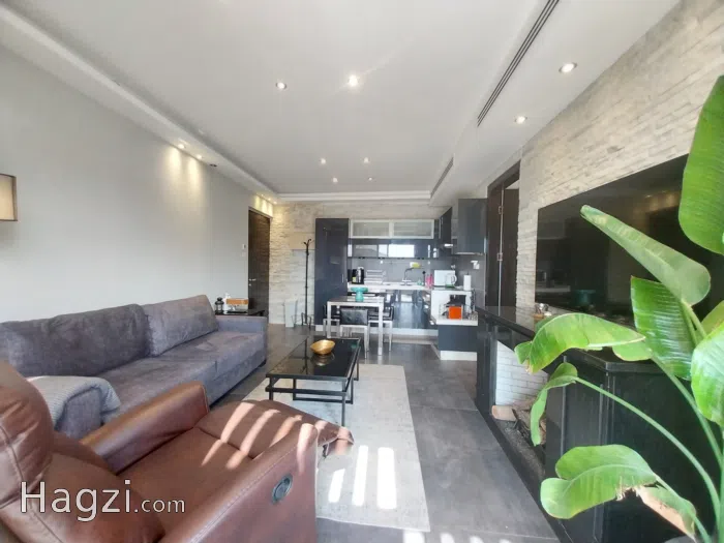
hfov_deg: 106.2
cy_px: 272
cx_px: 362
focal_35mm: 13
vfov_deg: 89.9
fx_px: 272
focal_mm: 1.3
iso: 125
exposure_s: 1/50
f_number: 2.2
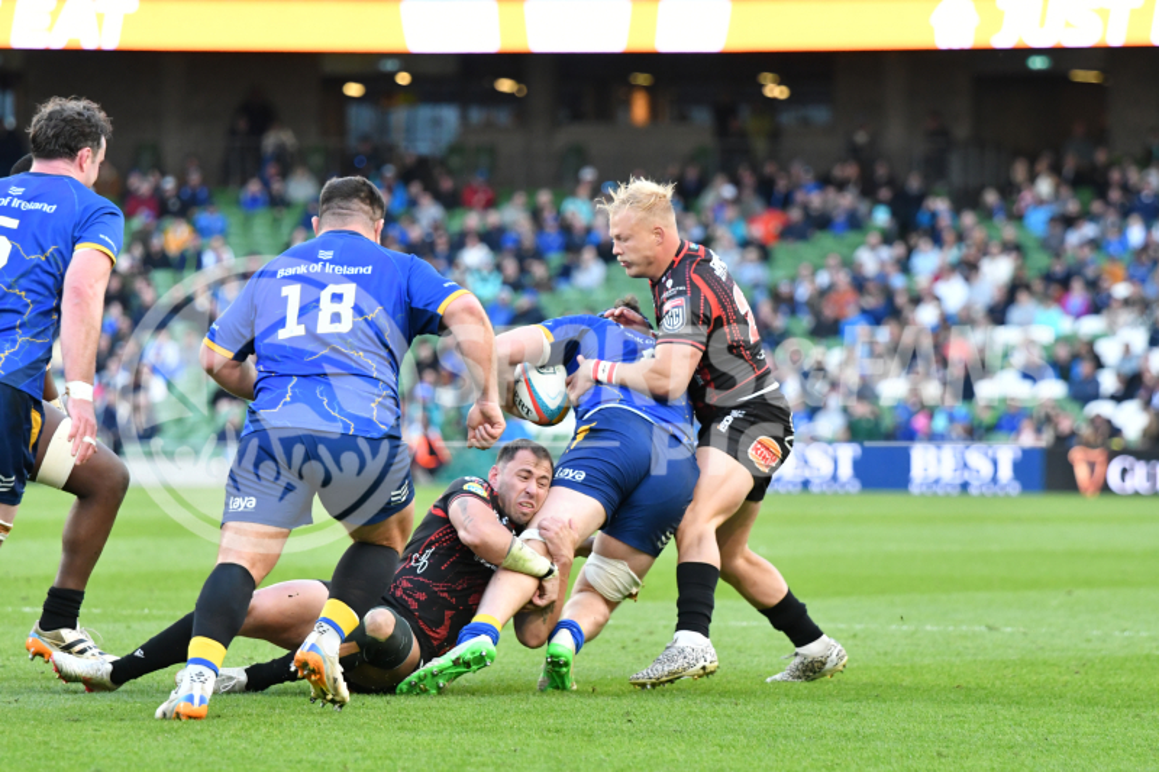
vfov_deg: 4.6
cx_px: 580
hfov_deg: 6.9
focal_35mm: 300
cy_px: 386
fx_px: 9656
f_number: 4
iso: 3200
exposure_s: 1/1600
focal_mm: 200
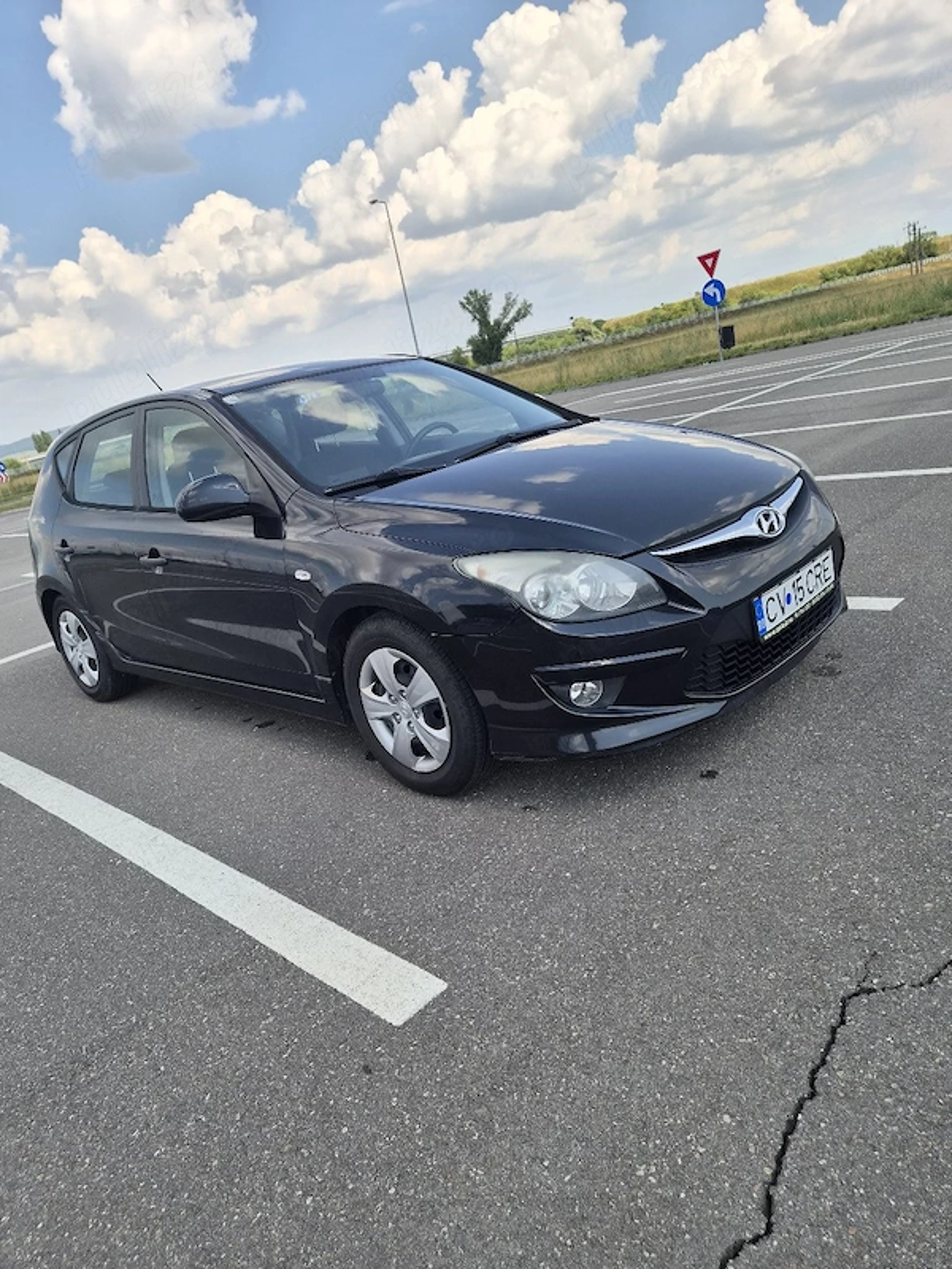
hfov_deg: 58.9
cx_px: 476
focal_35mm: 23
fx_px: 843
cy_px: 634
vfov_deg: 73.9
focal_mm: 5.4
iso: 80
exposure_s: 1/5000
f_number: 1.8
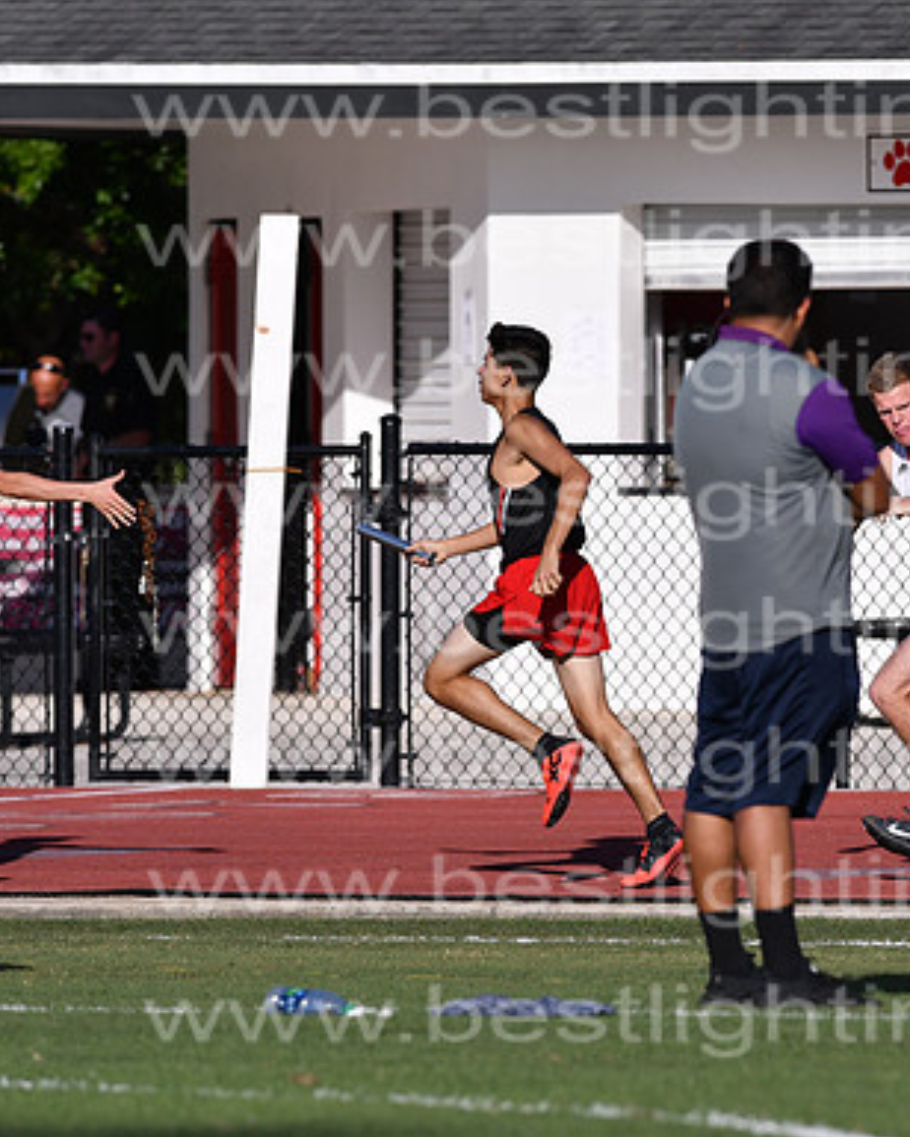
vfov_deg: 3.0
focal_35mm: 637
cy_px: 568
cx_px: 815
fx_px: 21445
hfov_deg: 2.4
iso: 320
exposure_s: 1/4000
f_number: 5.6
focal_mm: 300
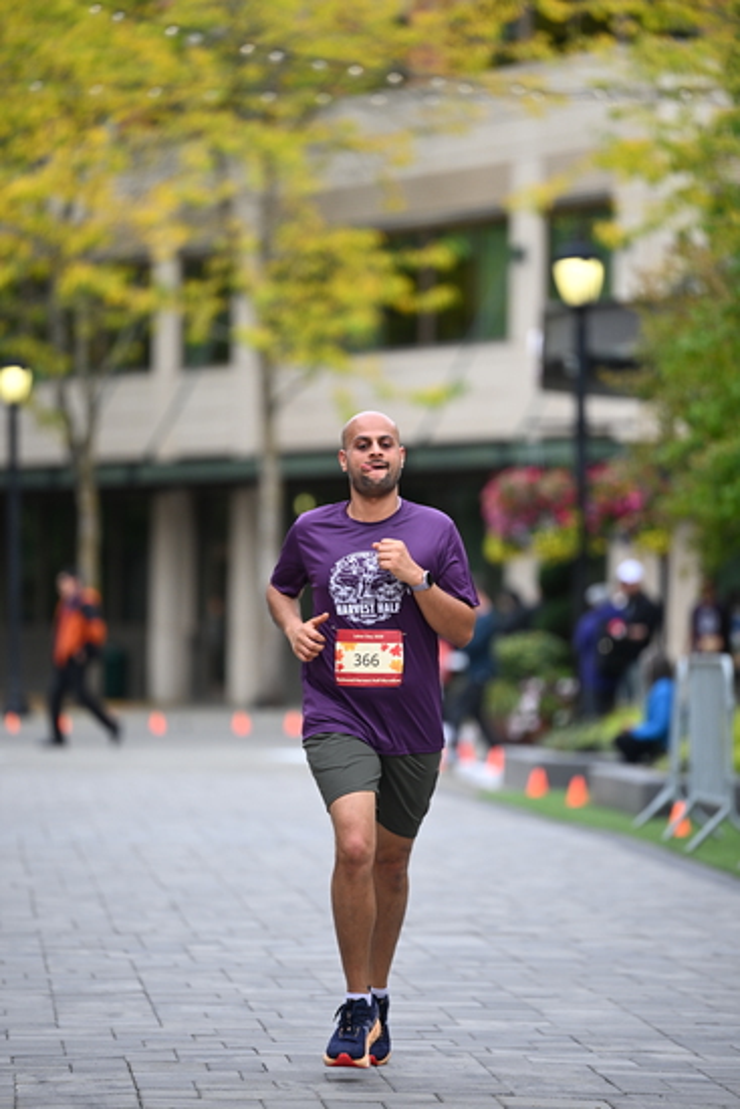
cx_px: 370
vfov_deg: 10.5
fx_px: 6008
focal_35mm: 195
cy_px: 554
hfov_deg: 7.0
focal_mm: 195
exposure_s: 1/1600
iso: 640
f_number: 2.8
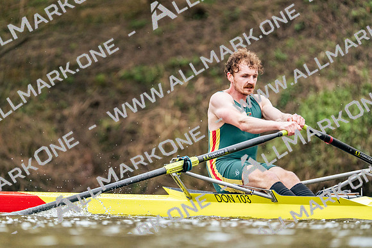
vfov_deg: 2.7
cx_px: 186
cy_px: 124
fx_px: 5292
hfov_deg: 4.0
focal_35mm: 512
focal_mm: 512
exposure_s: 1/1600
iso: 5000
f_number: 6.3
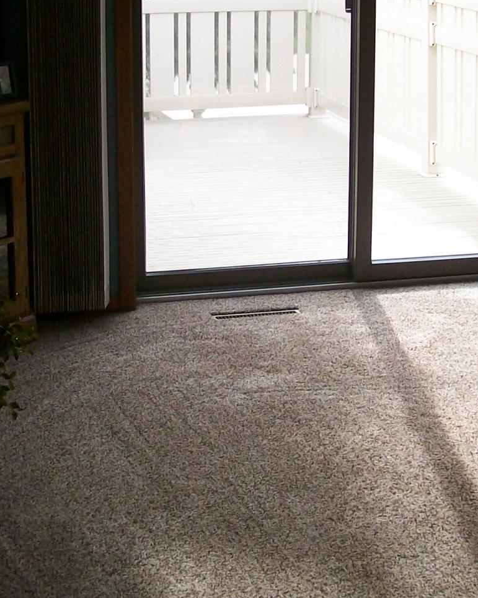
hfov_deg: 18.3
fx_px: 1486
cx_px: 238
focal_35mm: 84
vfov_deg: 22.7
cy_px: 216
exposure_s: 1/134
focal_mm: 6
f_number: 2.7
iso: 80
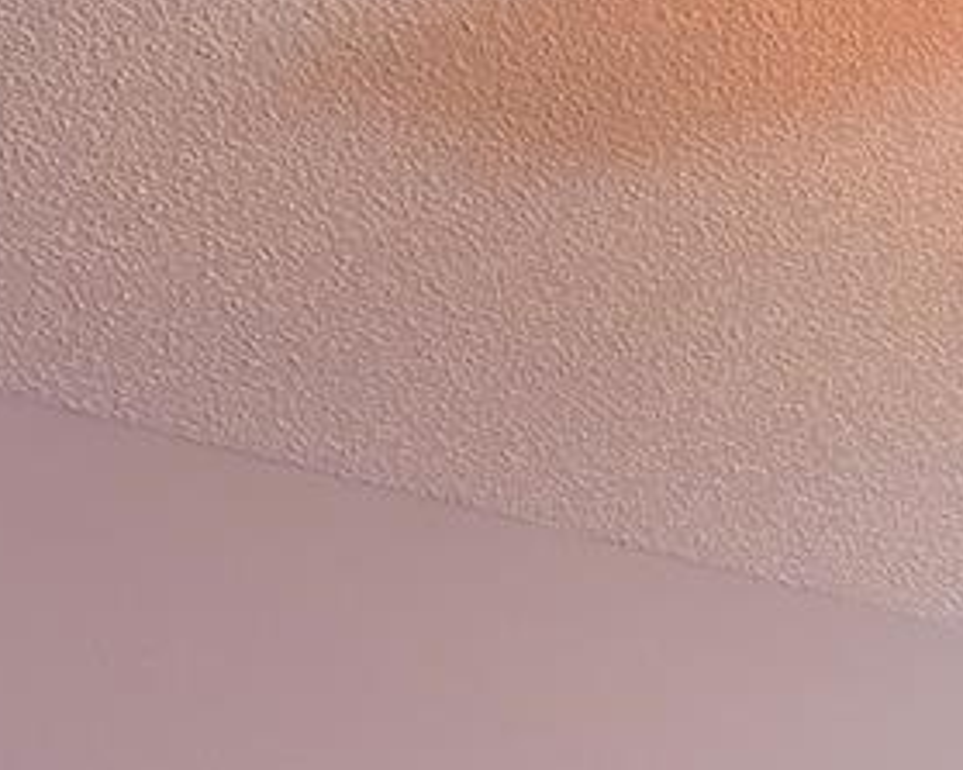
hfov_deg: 13.1
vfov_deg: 10.0
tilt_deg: -6.8
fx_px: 3675
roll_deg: -2.0
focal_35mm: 129
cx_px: 1881
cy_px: 2020
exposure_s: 1/60
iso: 125
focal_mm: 6.76
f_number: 1.78
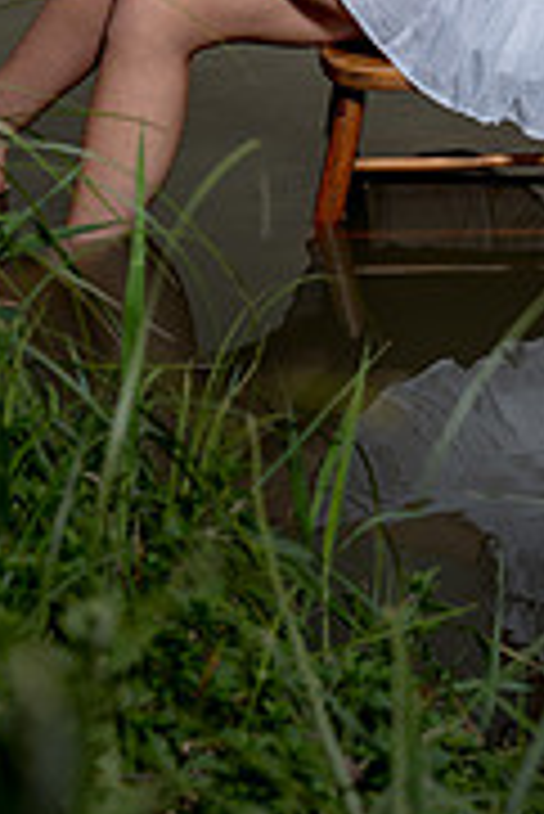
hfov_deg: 12.2
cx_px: 360
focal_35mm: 112
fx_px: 2534
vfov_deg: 17.6
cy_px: -90
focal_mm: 45
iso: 100
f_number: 5.6
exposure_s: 1/160
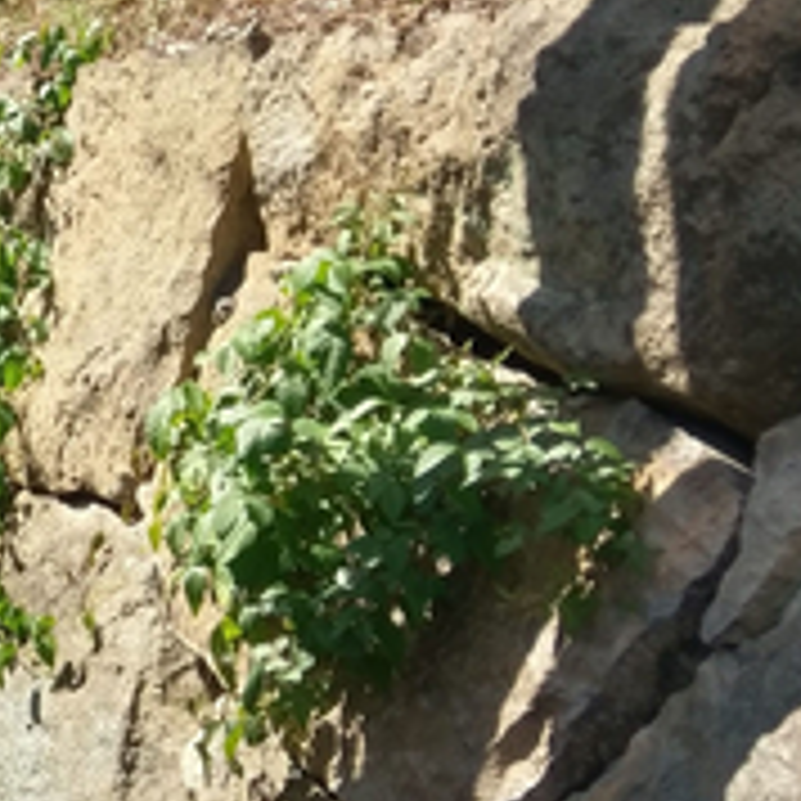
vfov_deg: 16.8
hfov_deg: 15.1
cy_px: 243
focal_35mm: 103
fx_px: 2696
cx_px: -544
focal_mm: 4.58
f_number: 1.8
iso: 100
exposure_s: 1/1455
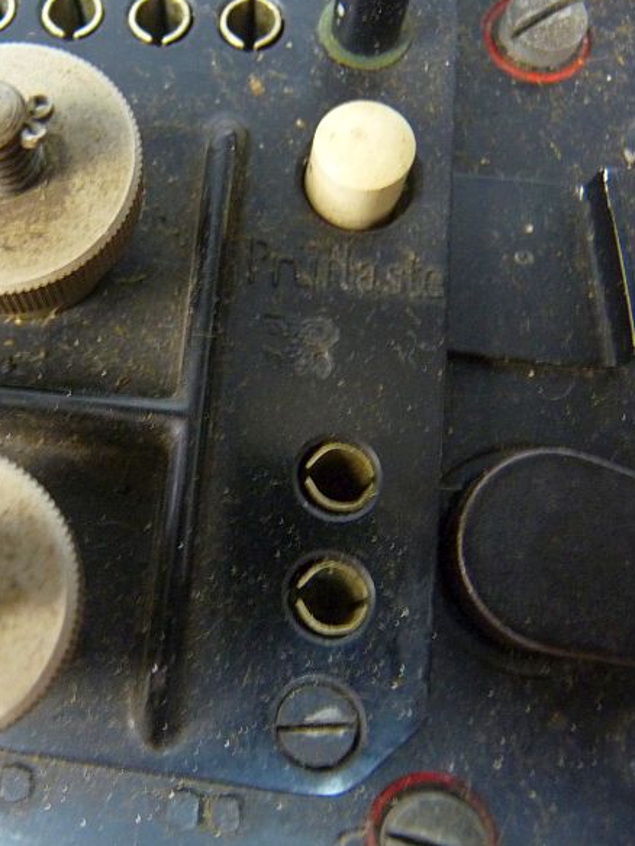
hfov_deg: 37.3
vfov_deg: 50.1
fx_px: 905
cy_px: 414
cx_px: 130
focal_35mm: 37
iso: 400
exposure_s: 1/10
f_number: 2.8
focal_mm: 4.8
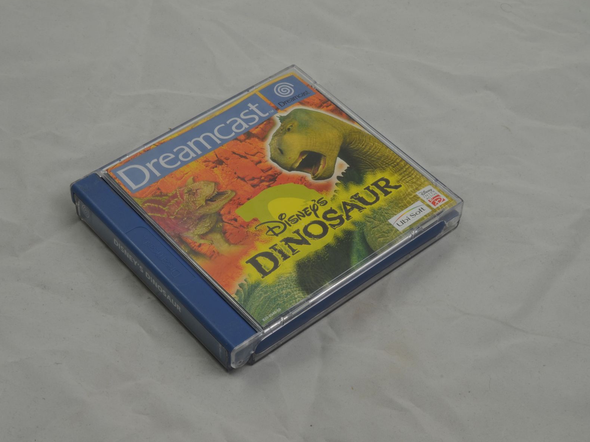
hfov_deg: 29.4
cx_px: 276
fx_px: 1125
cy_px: 219
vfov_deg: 22.3
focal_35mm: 66
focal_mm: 40
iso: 100
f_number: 20
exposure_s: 1/3
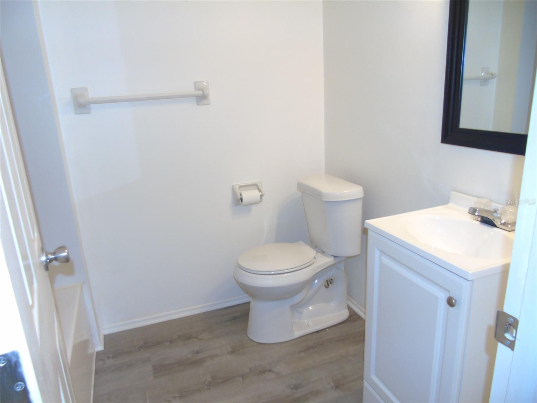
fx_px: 388
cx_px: 268
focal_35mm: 25
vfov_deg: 54.9
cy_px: 202
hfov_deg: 69.4
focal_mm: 4.4
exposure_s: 1/30
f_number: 3.4
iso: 200
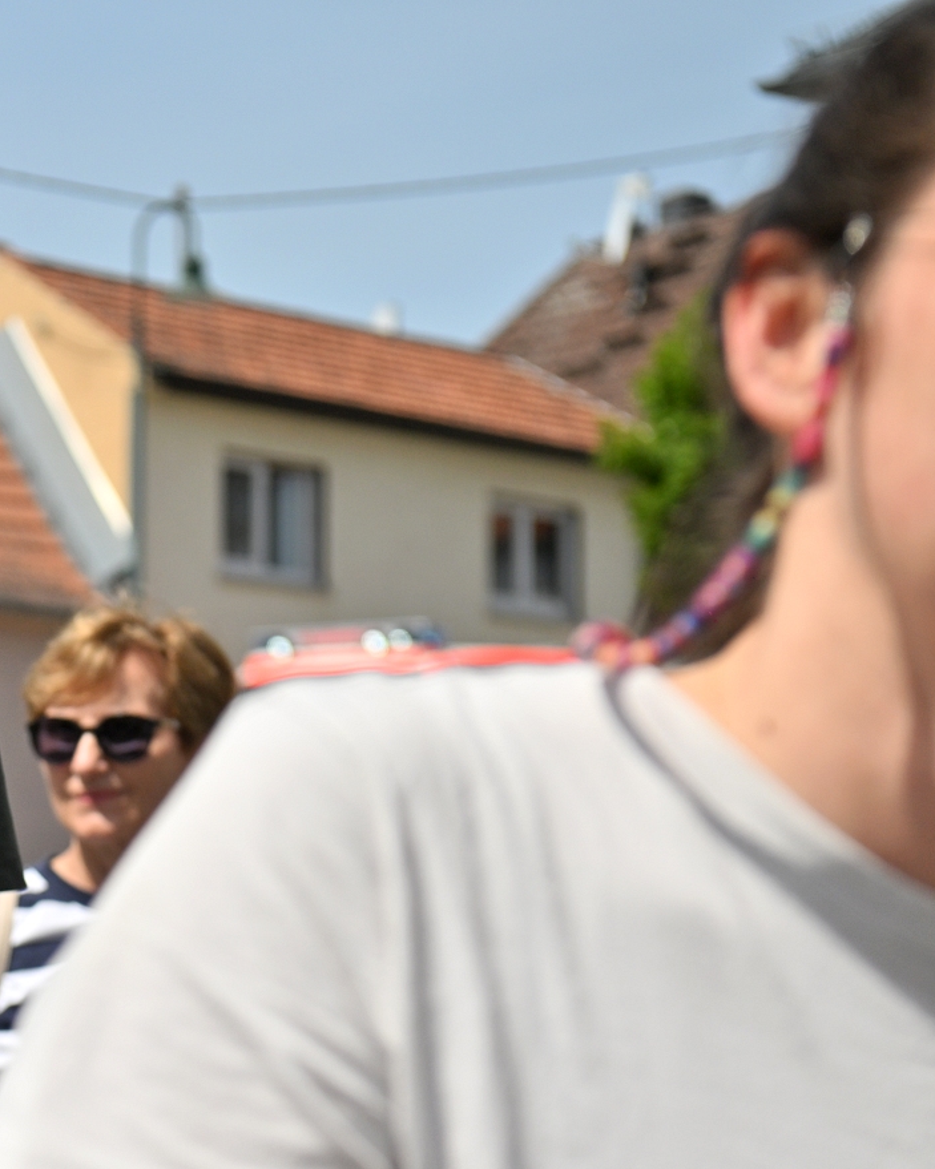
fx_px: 3875
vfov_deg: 17.2
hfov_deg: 13.5
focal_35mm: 112
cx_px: -59
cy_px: 602
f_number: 5.6
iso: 320
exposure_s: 1/5000
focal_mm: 70
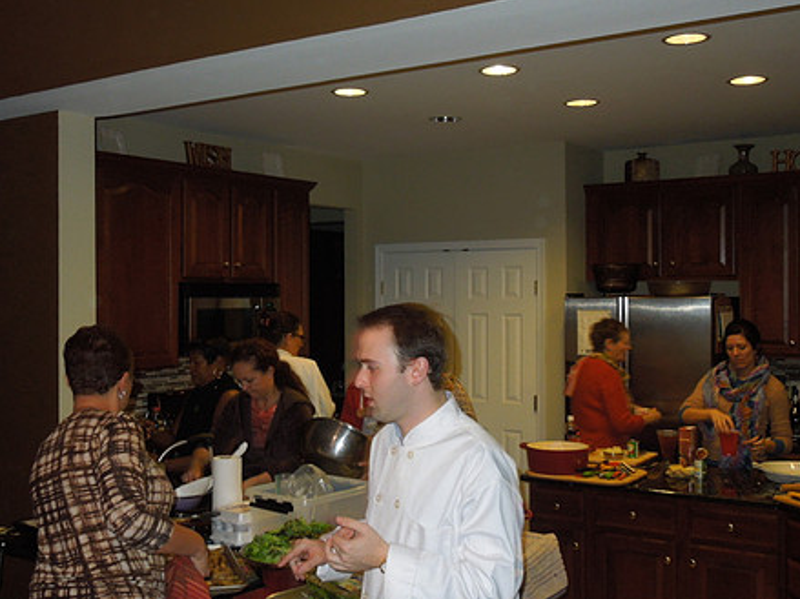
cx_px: 354
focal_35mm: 41
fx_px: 947
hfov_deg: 45.7
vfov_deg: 35.1
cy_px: 294
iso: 280
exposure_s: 1/30
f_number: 3.6
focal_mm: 5.6
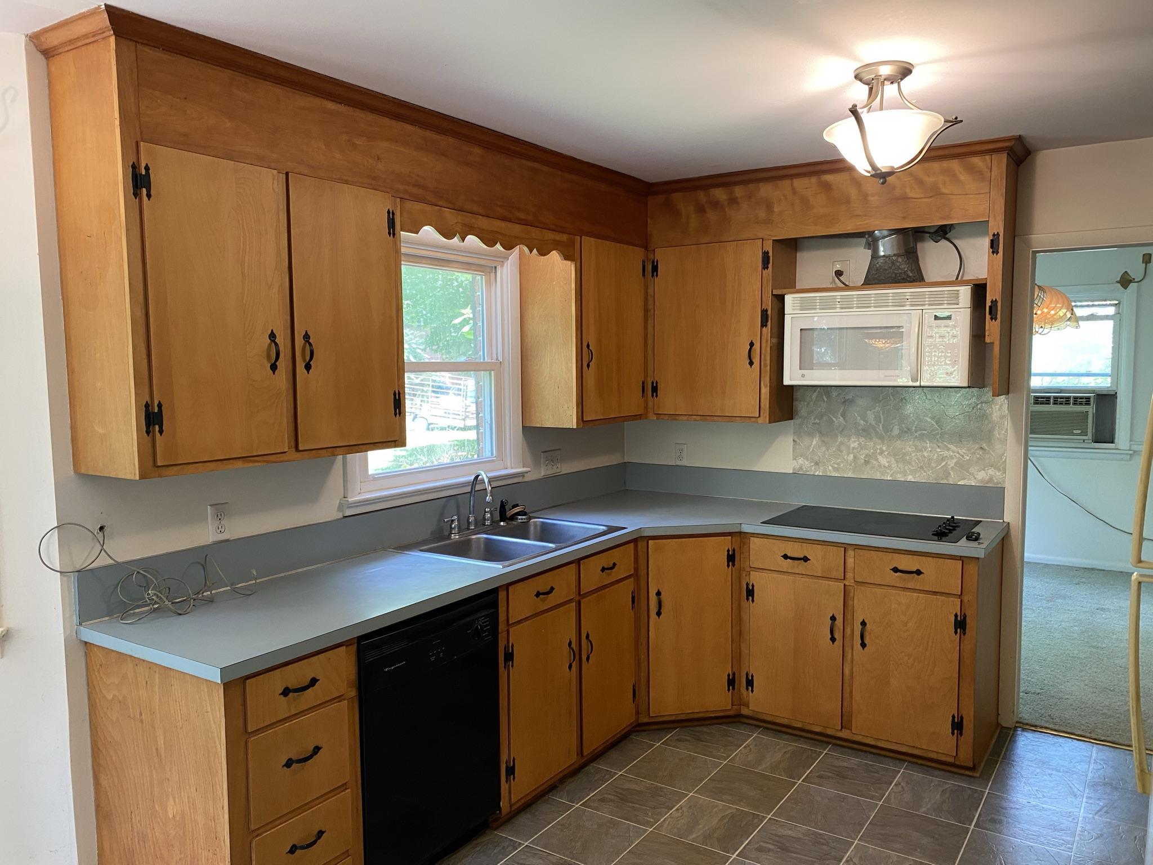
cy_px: 432
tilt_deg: -5.7
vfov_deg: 53.1
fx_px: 866
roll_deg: +0.5
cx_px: 576
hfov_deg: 67.3
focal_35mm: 26
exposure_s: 1/60
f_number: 1.8
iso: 160
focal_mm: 4.25
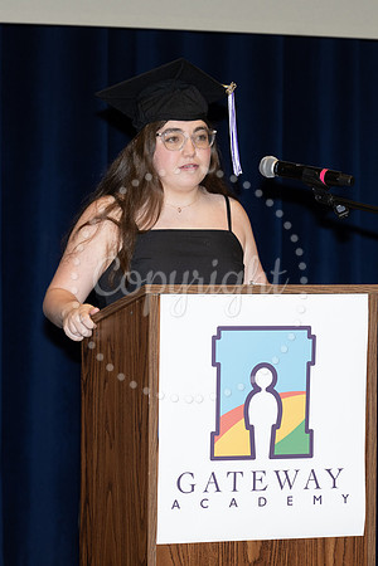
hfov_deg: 7.1
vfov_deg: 10.6
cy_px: 260
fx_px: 3062
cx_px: 230
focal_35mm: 194
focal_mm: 120
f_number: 5.6
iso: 640
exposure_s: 1/80
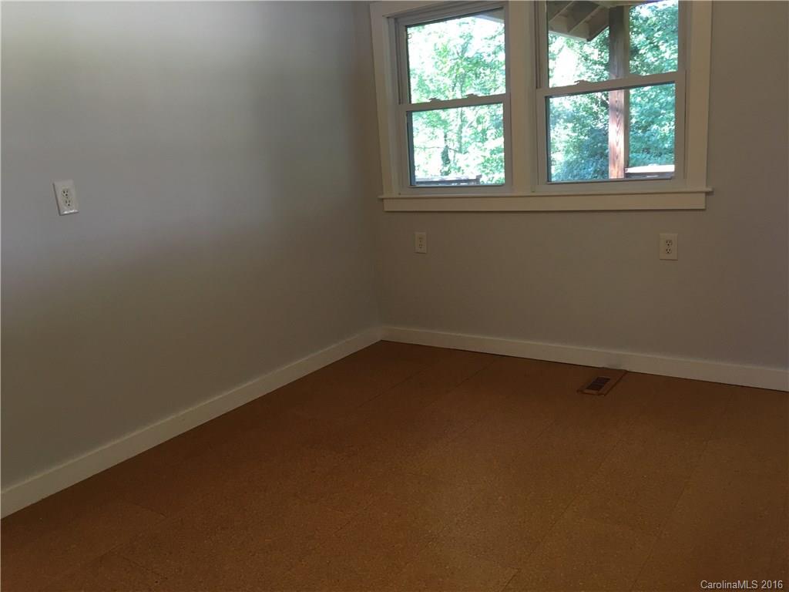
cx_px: 394
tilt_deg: -10.7
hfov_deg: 61.7
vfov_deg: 48.2
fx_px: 661
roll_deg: +4.9
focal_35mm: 29
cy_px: 296
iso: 80
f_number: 2.2
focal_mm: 4.15
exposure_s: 1/30
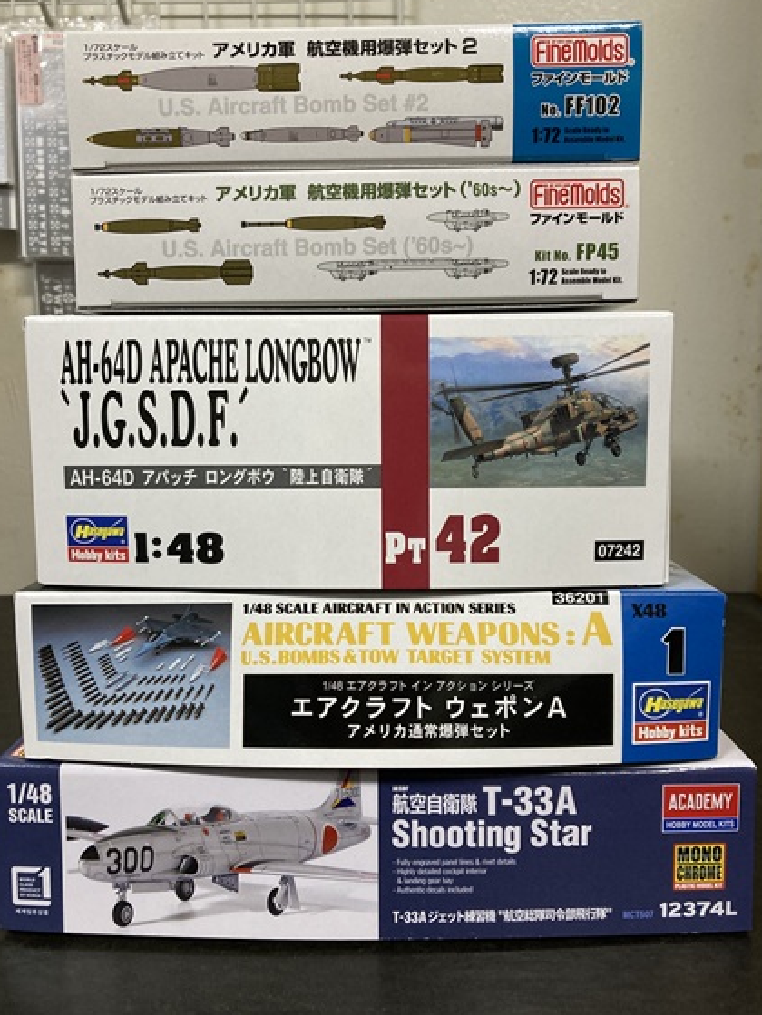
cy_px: 488
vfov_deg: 59.9
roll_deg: +0.3
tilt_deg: -5.6
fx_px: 881
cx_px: 370
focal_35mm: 30
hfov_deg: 46.8
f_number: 1.8
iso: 100
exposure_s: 1/60
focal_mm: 3.99
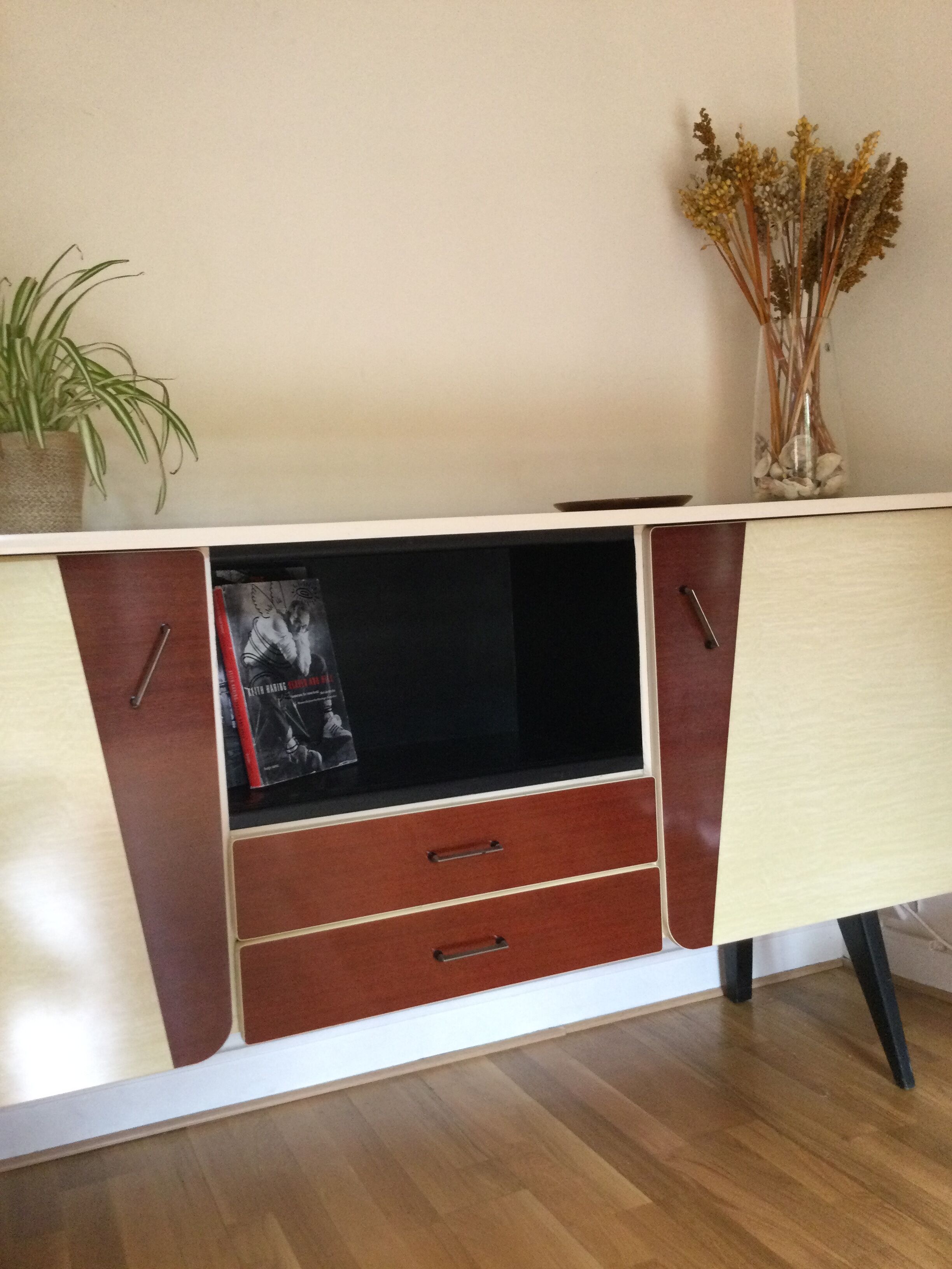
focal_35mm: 31
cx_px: 476
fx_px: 1137
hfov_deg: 45.4
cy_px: 634
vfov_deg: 58.4
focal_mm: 3.3
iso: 125
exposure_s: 1/33
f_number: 2.4
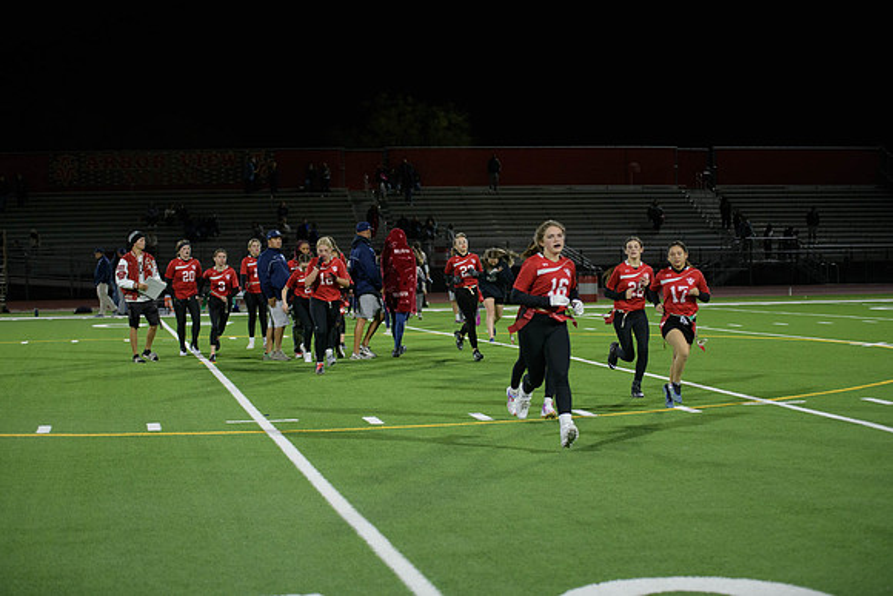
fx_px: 1935
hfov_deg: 26.0
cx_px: 446
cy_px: 298
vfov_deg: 17.5
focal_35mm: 78
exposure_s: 1/640
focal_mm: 78
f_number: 2.8
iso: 2500
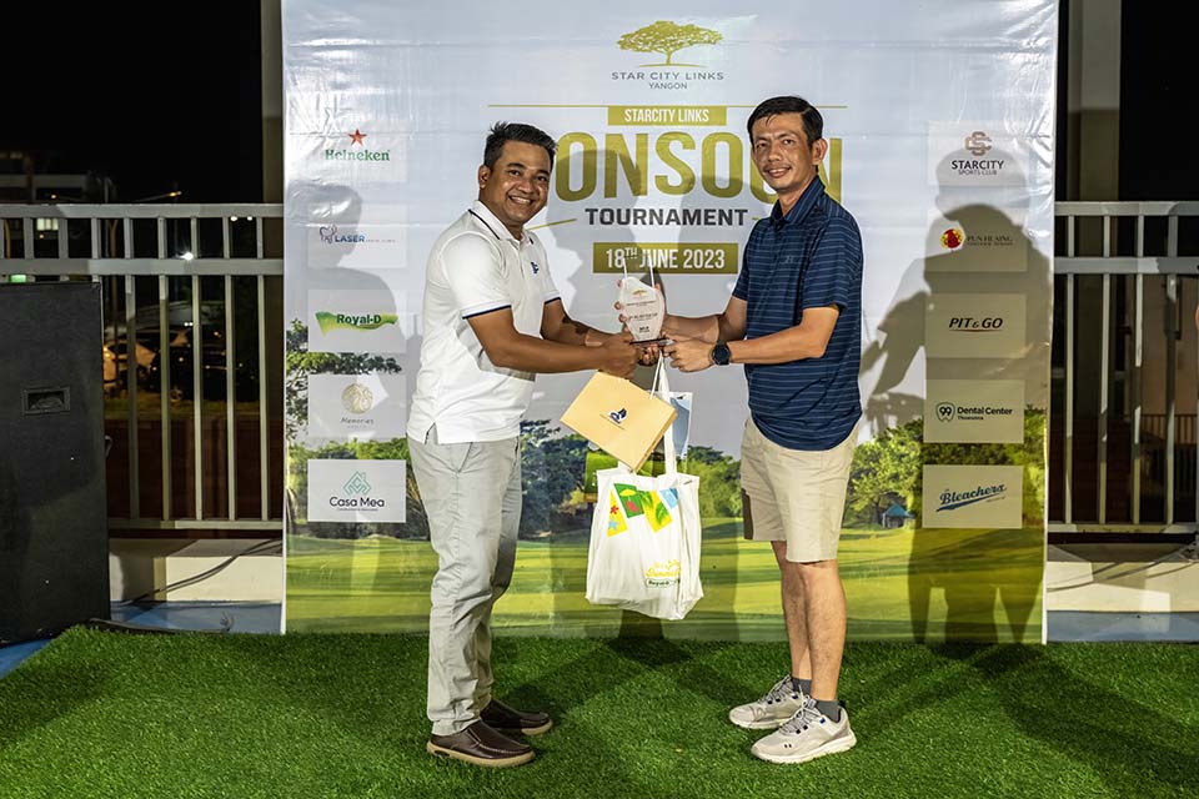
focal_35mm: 40
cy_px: 400
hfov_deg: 48.5
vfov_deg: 33.4
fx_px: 1332
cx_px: 600
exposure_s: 1/200
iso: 2000
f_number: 5
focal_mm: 40
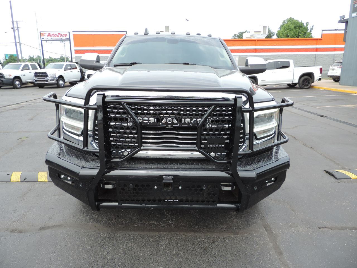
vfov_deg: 56.8
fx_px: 248
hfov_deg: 71.6
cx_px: 178
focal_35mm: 24
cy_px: 134
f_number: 3
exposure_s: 1/320
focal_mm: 4.3
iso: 80
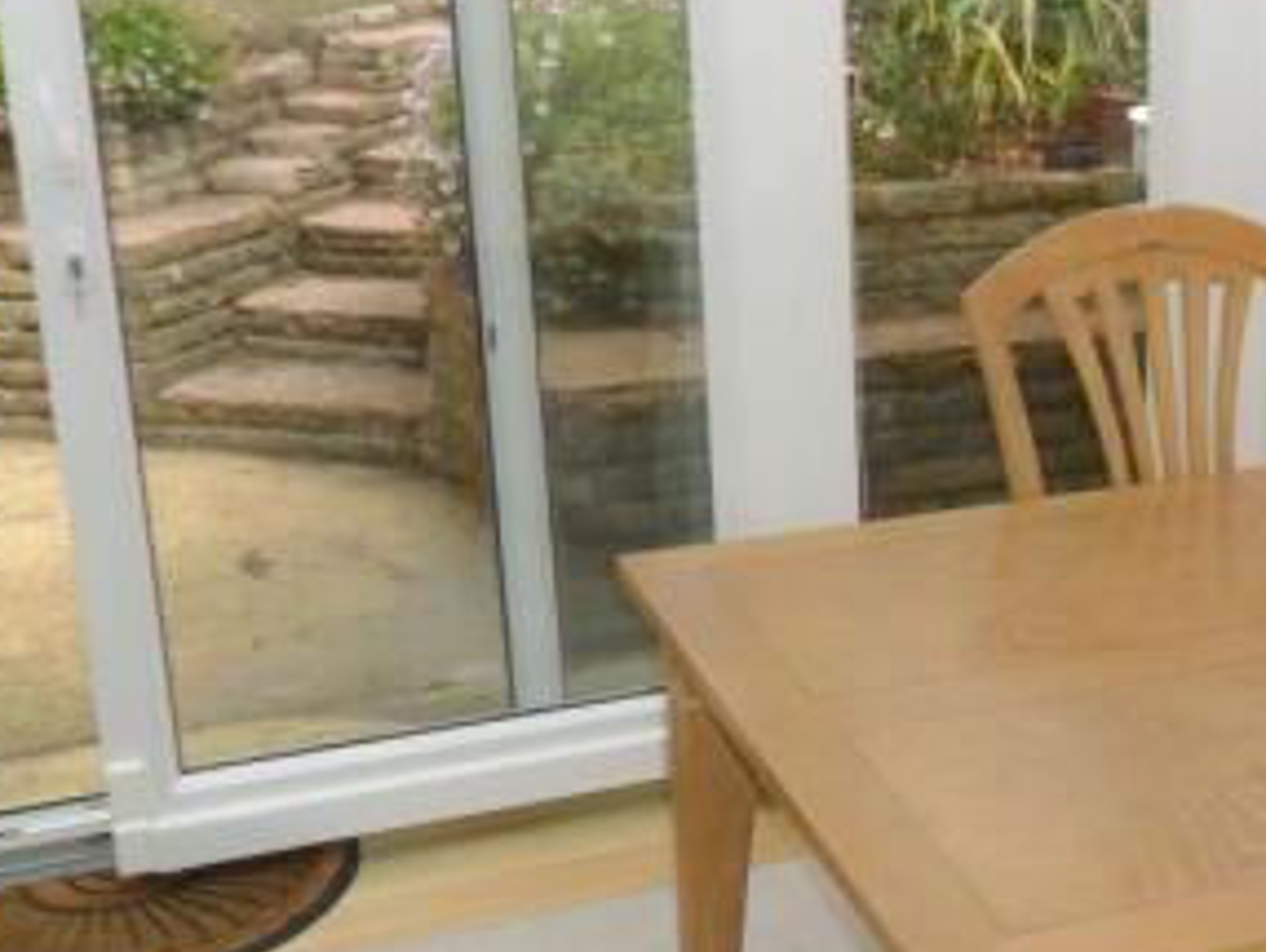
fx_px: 2013
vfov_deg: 26.6
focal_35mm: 55
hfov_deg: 33.0
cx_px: 1153
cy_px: 414
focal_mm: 4.9
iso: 80
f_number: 3.5
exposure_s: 1/500
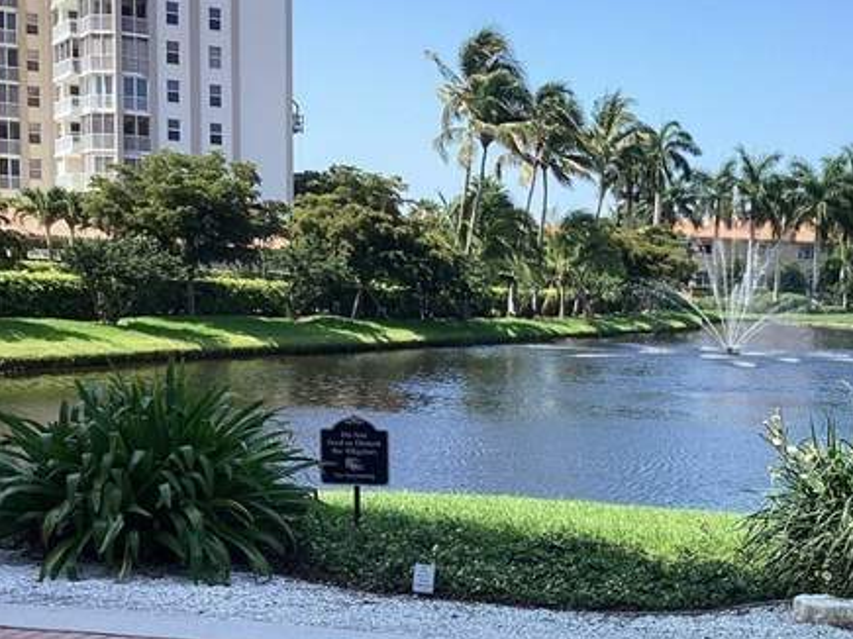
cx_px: 702
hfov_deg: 32.7
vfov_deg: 25.4
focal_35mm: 57
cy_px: 461
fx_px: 1404
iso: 25
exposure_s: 1/727
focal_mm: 3.3
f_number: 2.4
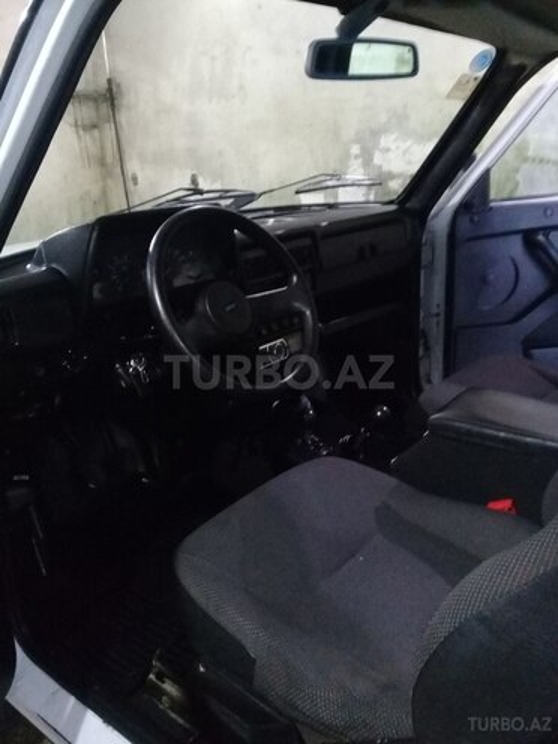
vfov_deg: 58.4
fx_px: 666
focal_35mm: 31
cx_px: 279
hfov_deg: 45.4
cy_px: 372
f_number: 2.2
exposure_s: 1/17
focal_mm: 3.3
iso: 640
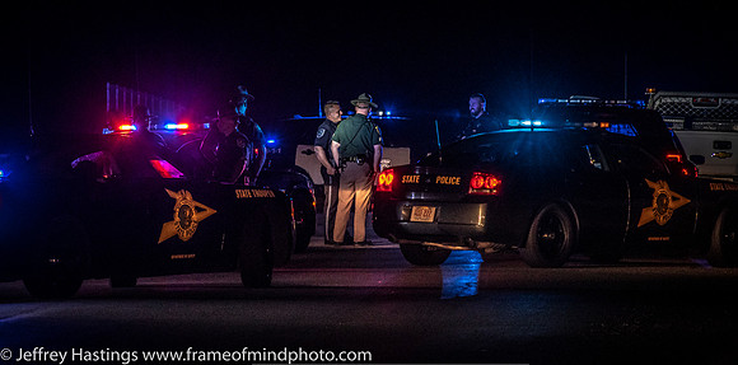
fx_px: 6317
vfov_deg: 3.3
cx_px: 344
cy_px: 155
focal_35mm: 332
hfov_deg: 6.7
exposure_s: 1/125
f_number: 5.6
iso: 2000
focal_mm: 190
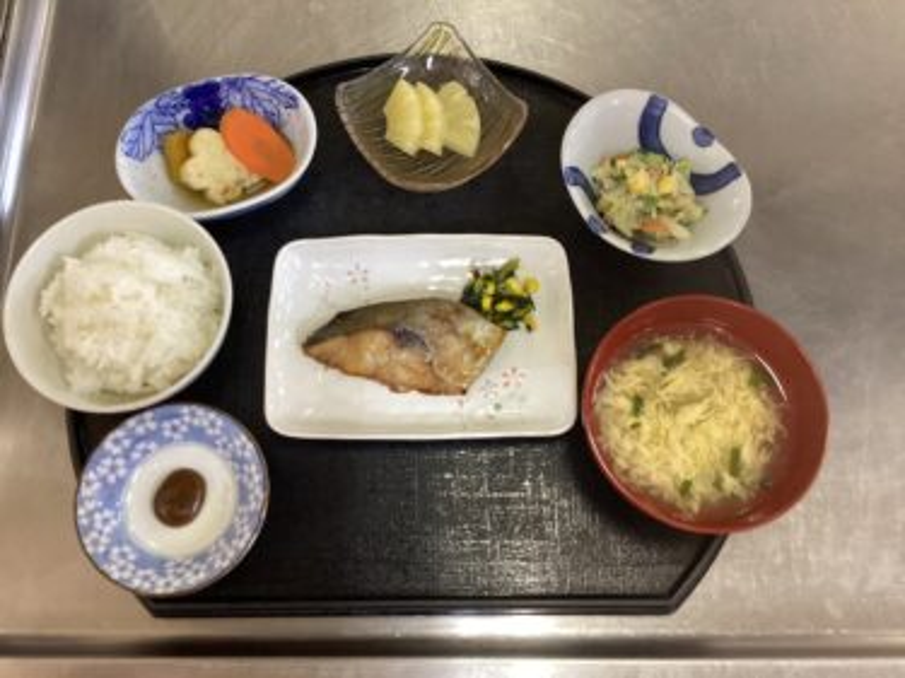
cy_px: 339
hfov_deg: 58.4
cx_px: 452
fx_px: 810
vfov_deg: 45.4
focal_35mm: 31
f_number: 2.4
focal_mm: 3.3
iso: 250
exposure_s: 1/50
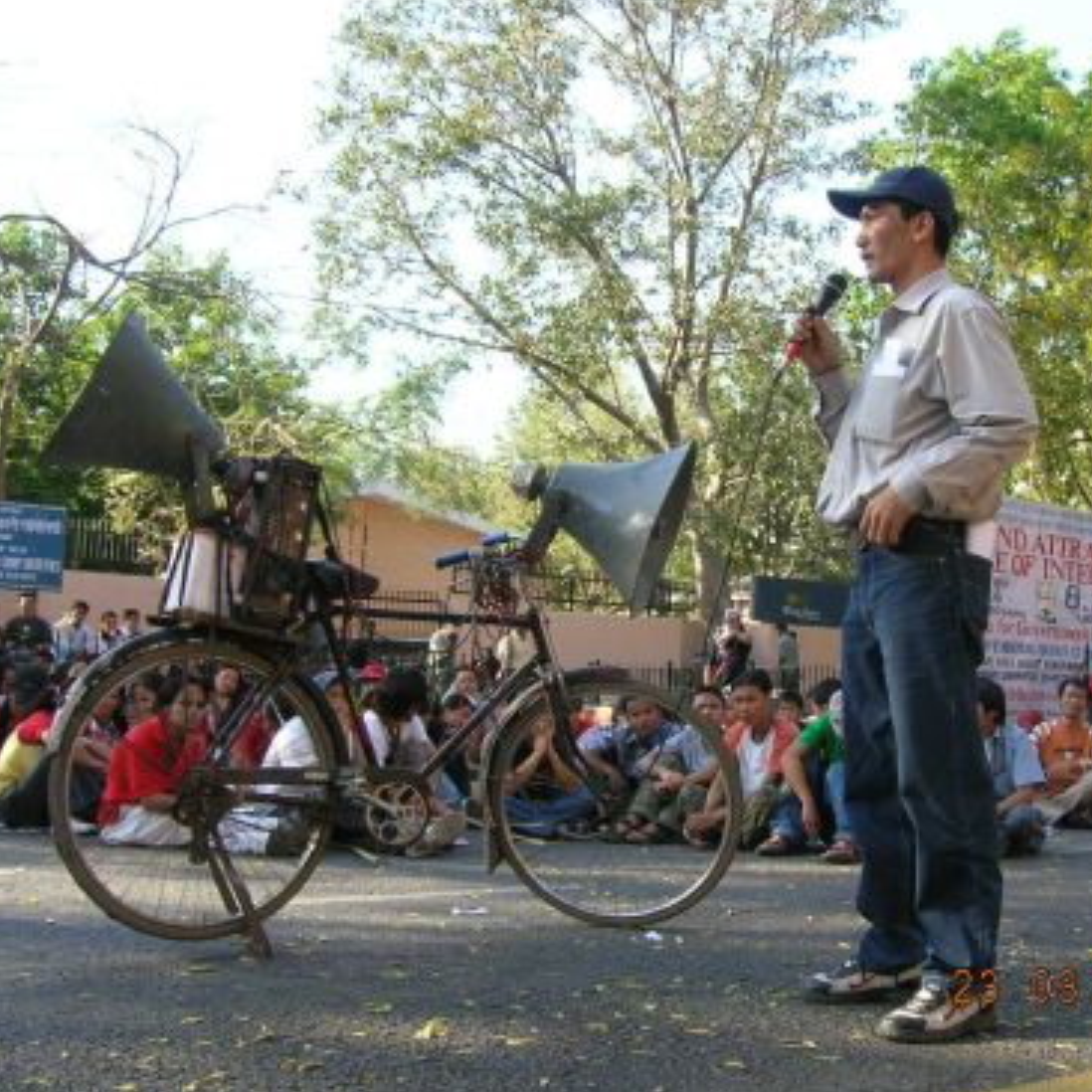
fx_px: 1463
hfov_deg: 40.4
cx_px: 737
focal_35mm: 41
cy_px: 545
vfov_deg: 40.9
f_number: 4.9
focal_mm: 5.7
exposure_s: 1/54.1
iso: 50
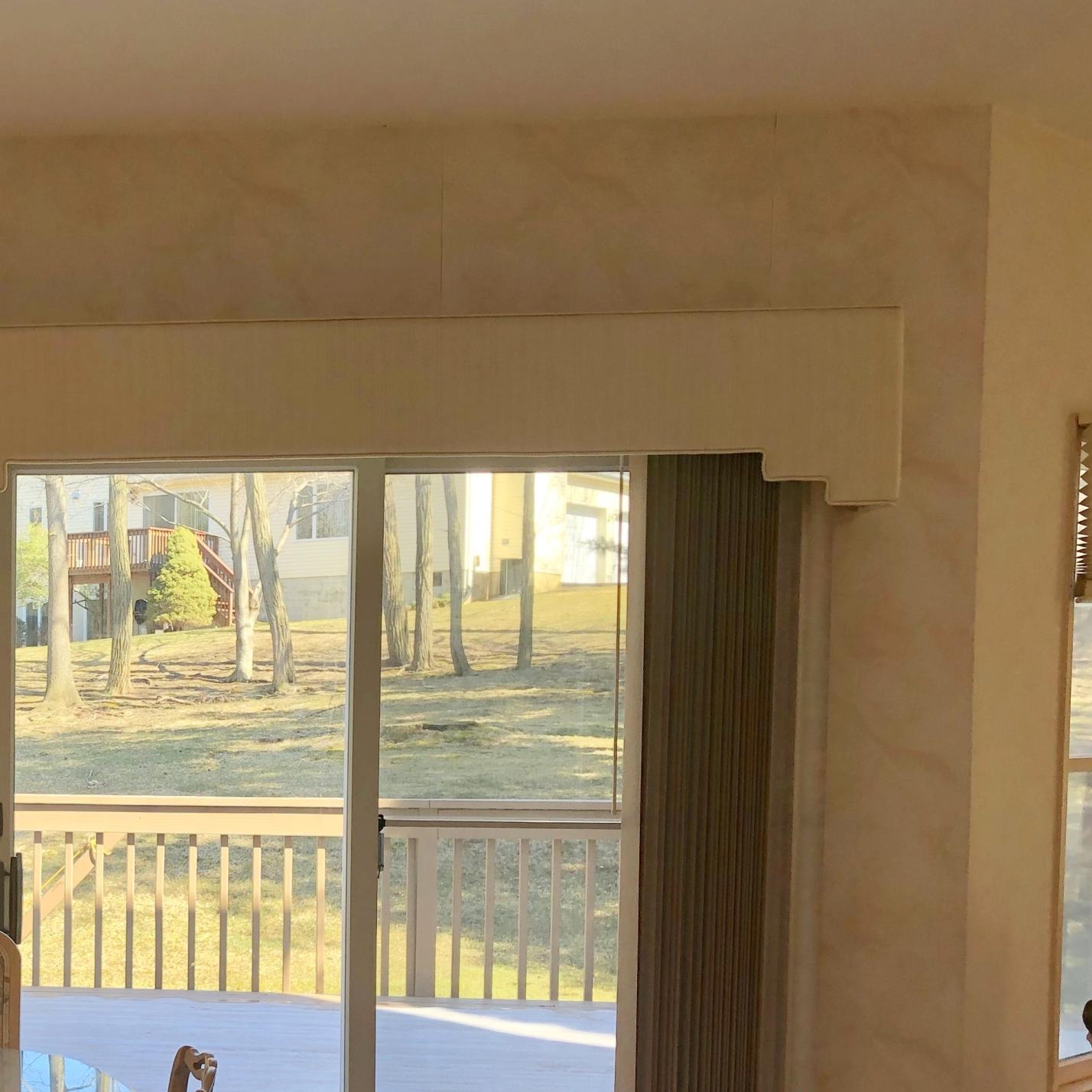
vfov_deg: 32.3
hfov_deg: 30.2
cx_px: -28
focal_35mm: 52
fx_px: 1856
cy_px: 798
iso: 20
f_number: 1.8
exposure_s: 1/120
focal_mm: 4
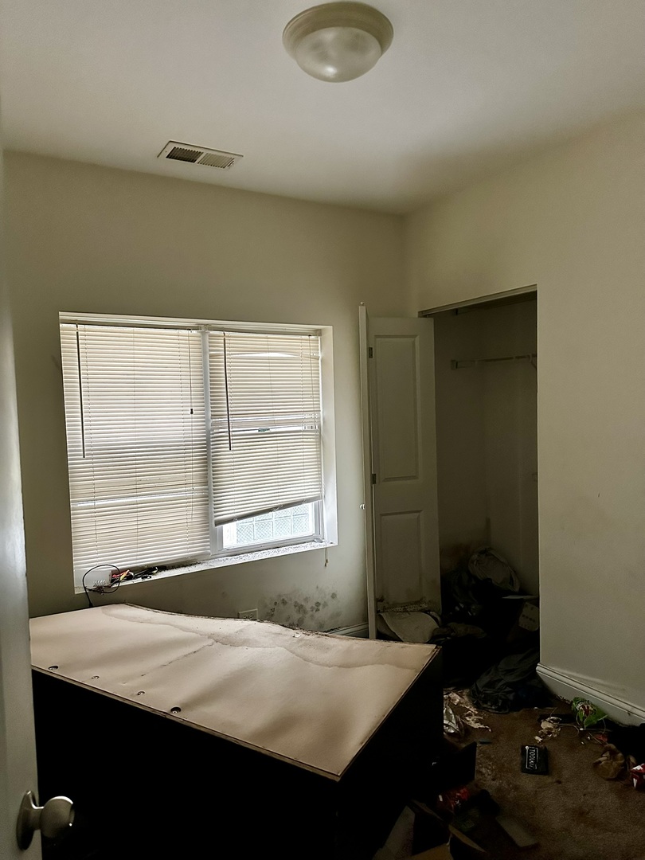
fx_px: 596
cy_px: 430
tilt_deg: -3.8
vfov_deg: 71.6
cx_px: 322
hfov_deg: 56.8
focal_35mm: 24
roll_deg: +0.9
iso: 1000
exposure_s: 1/52
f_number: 1.78
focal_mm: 6.86
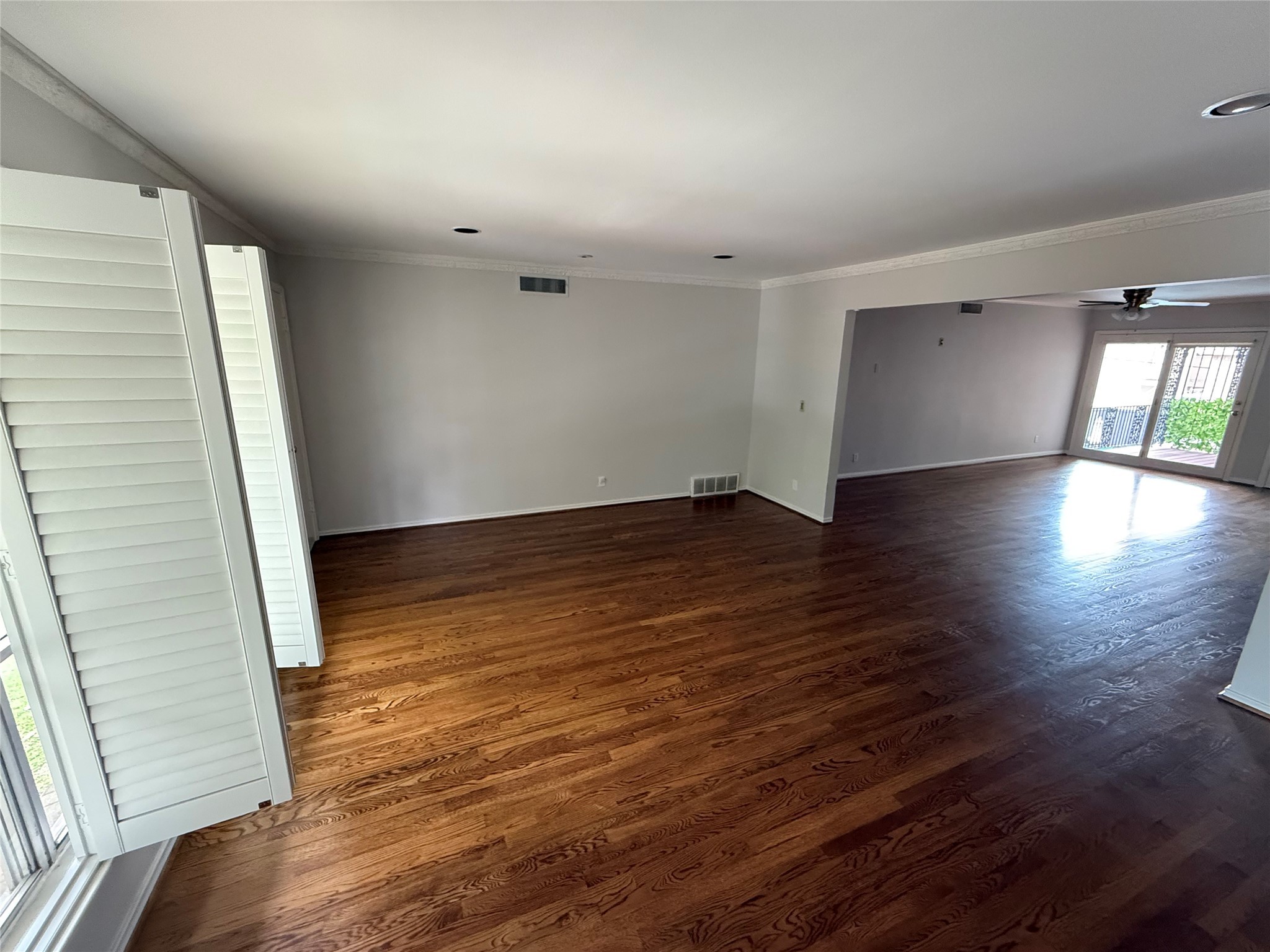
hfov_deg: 102.1
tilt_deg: -13.4
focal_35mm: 14
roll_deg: -1.1
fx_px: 514
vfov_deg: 85.7
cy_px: 476
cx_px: 635
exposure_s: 1/60
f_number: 2.2
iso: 640
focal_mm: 2.22
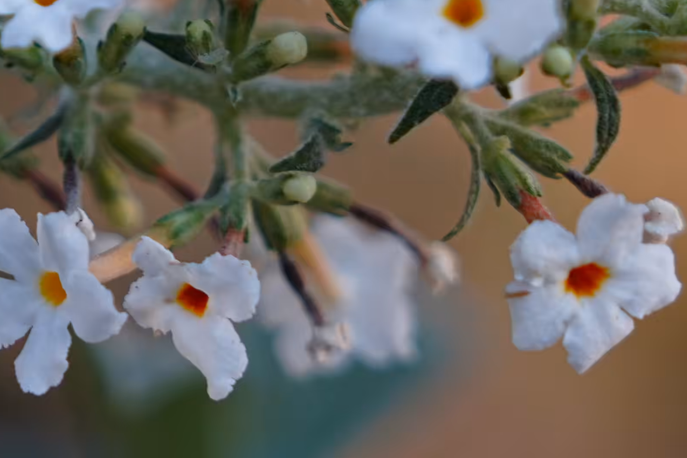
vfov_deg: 3.5
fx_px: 7537
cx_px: -110
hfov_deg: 5.2
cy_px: -85
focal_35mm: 395
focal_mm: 105
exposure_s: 1/250
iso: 1000
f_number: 6.3
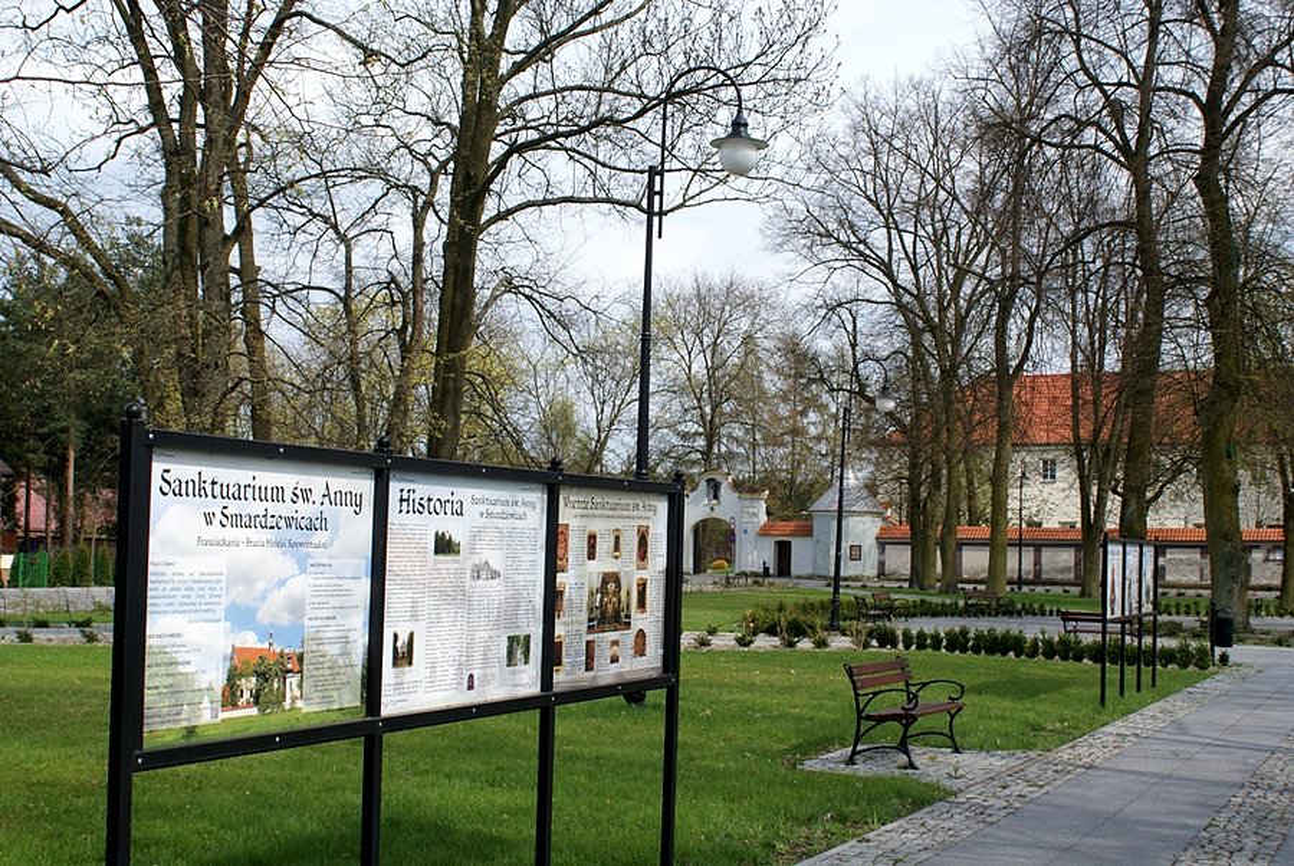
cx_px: 647
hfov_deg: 43.6
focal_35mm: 45
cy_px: 433
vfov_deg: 29.9
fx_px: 1619
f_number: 9
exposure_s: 1/200
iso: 100
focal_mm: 30
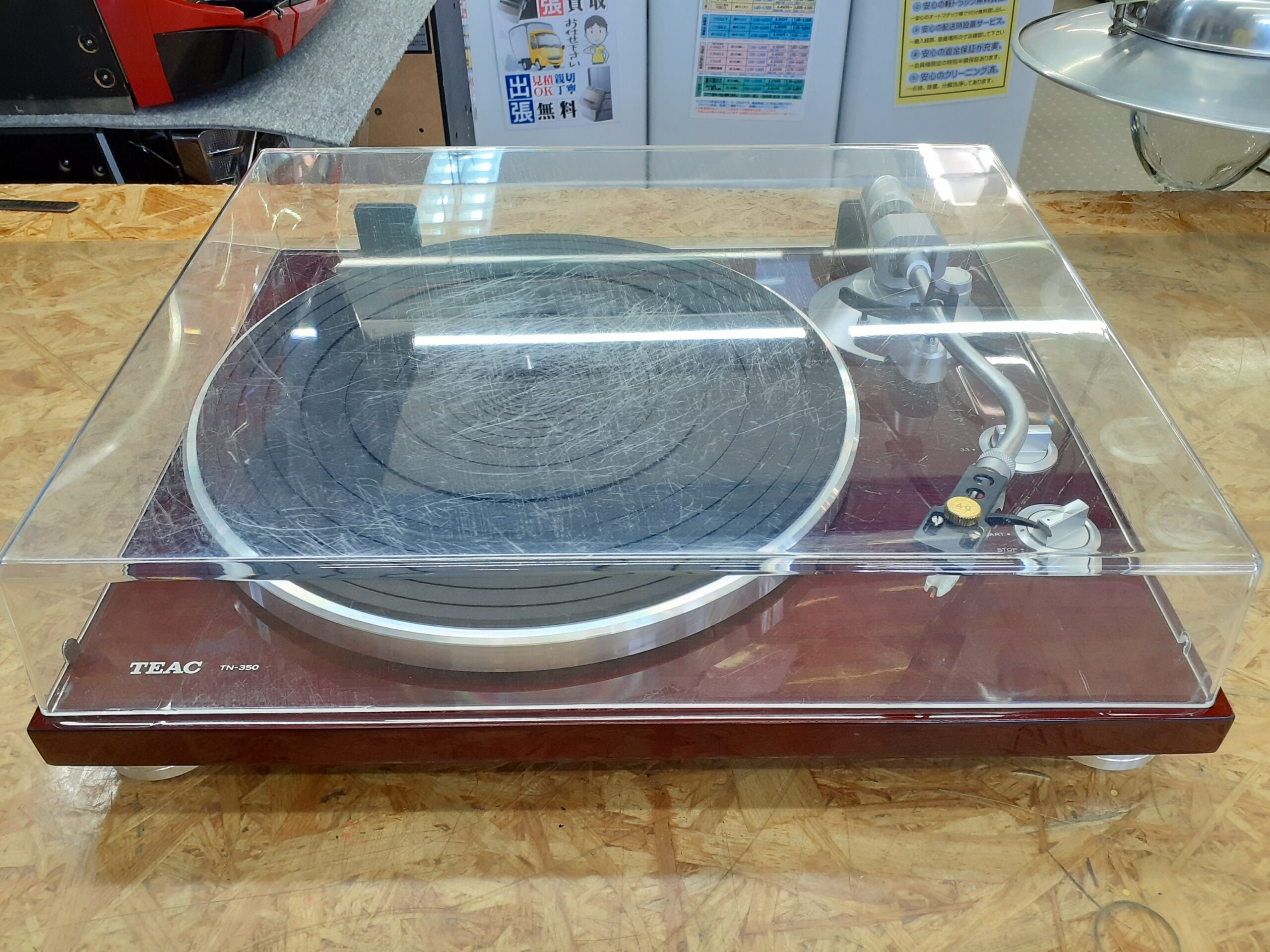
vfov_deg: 51.4
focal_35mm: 27
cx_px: 635
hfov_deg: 65.3
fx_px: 991
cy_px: 476
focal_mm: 3.6
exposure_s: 1/50
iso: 160
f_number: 1.9
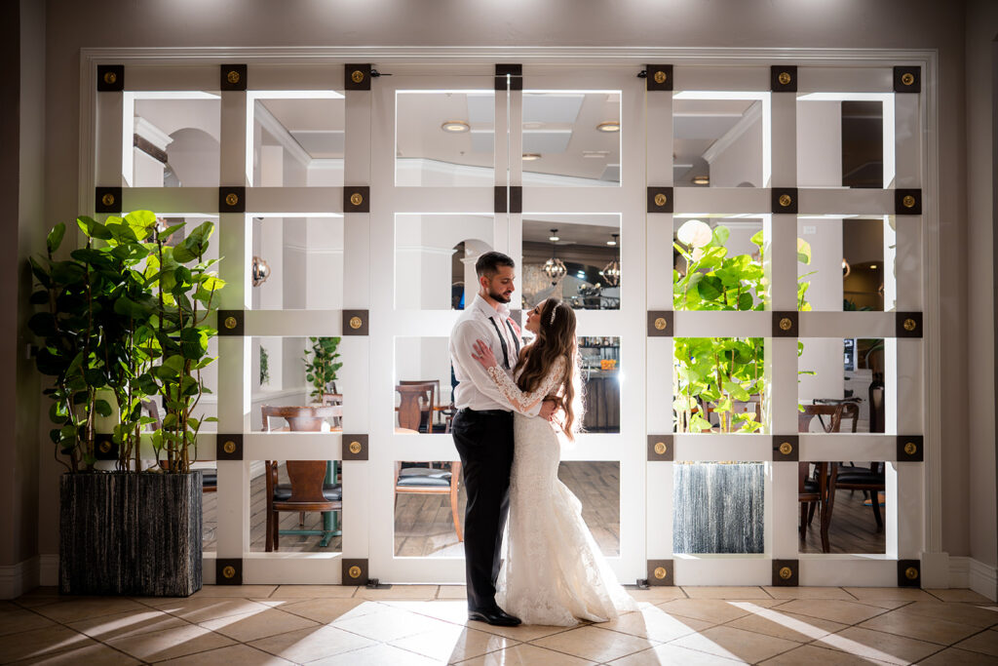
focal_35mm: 35
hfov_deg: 54.4
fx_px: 970
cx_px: 499
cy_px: 333
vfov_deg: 37.9
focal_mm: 35
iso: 800
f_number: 2.8
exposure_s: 1/200
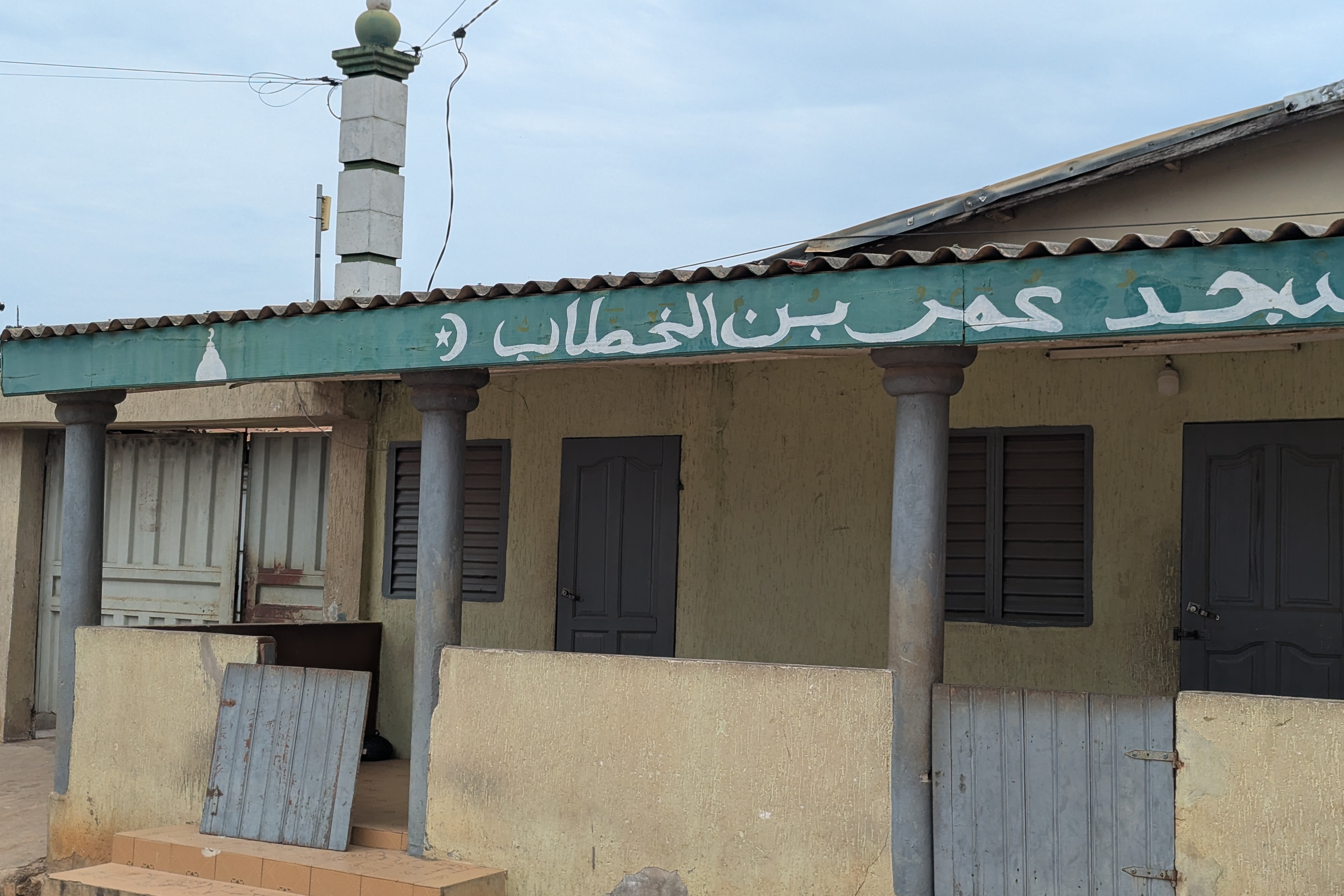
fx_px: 1904
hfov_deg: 38.9
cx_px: 669
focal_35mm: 51
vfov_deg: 26.5
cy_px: 407
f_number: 1.85
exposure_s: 1/2710
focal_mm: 6.81
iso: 48
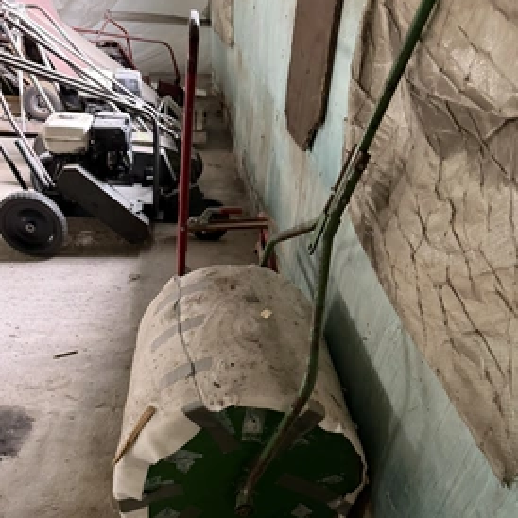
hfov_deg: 52.5
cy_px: 367
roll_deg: -8.8
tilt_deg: -35.5
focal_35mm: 31
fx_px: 525
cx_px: 276
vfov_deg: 51.0
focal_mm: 6.76
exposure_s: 1/30
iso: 1000
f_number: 1.78
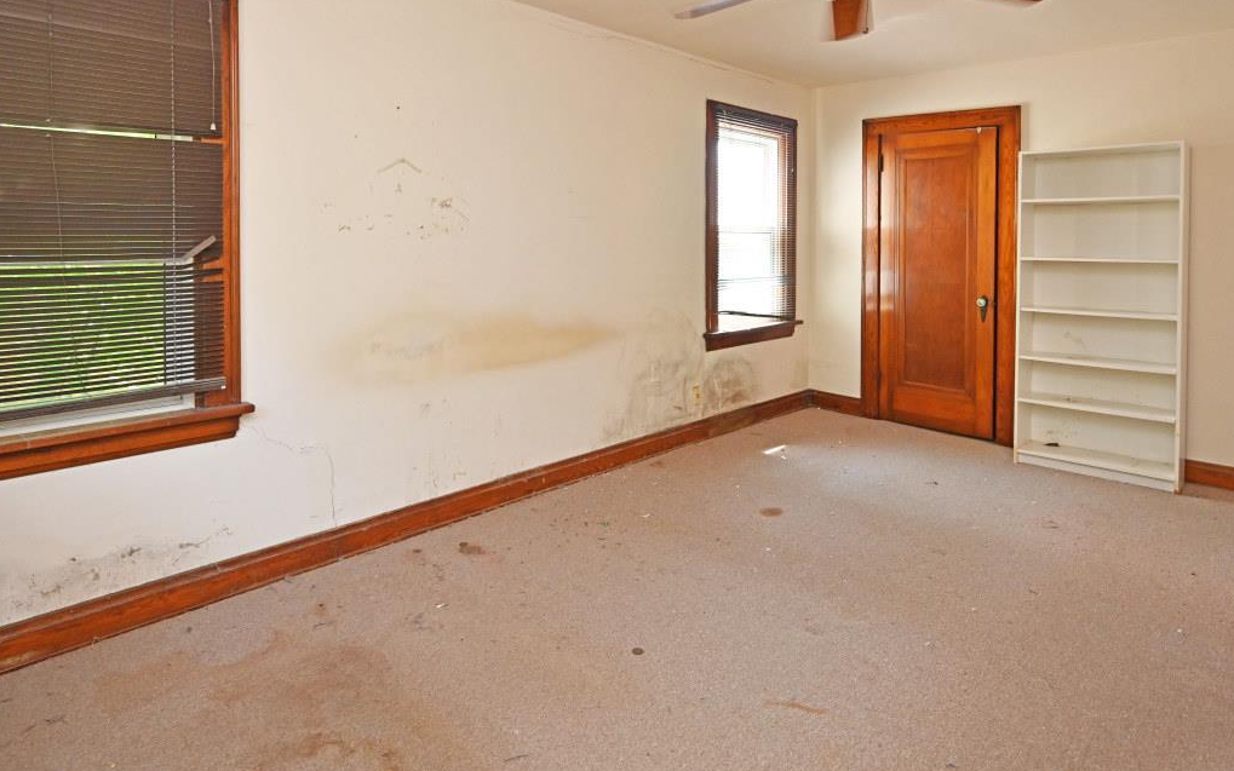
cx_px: 604
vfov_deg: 55.9
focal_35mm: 21
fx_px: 706
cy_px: 249
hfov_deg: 82.3
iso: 560
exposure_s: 1/60
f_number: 4
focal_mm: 14
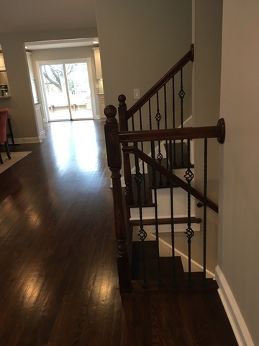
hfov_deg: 48.2
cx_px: 130
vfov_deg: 61.7
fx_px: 289
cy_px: 173
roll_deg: +4.9
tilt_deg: -17.4
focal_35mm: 29
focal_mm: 4.15
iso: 64
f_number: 2.2
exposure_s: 1/30
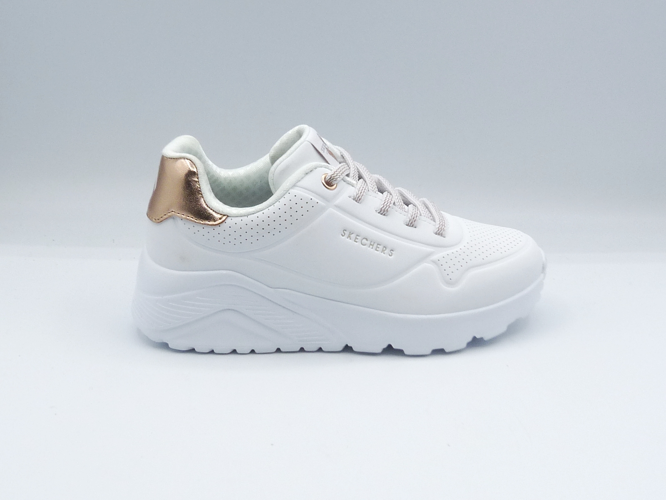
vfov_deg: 29.1
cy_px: 250
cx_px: 333
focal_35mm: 50
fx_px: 962
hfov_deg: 38.2
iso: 100
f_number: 5.6
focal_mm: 4.9
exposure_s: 1/200
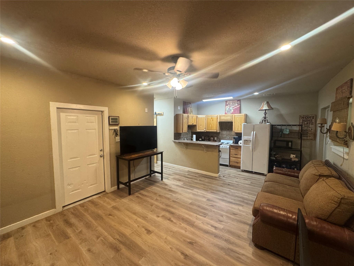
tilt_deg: -3.0
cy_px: 133
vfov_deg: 85.7
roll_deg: +0.0
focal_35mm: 14
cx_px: 177
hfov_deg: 102.1
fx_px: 143
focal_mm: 2.22
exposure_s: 1/60
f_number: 2.2
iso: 250
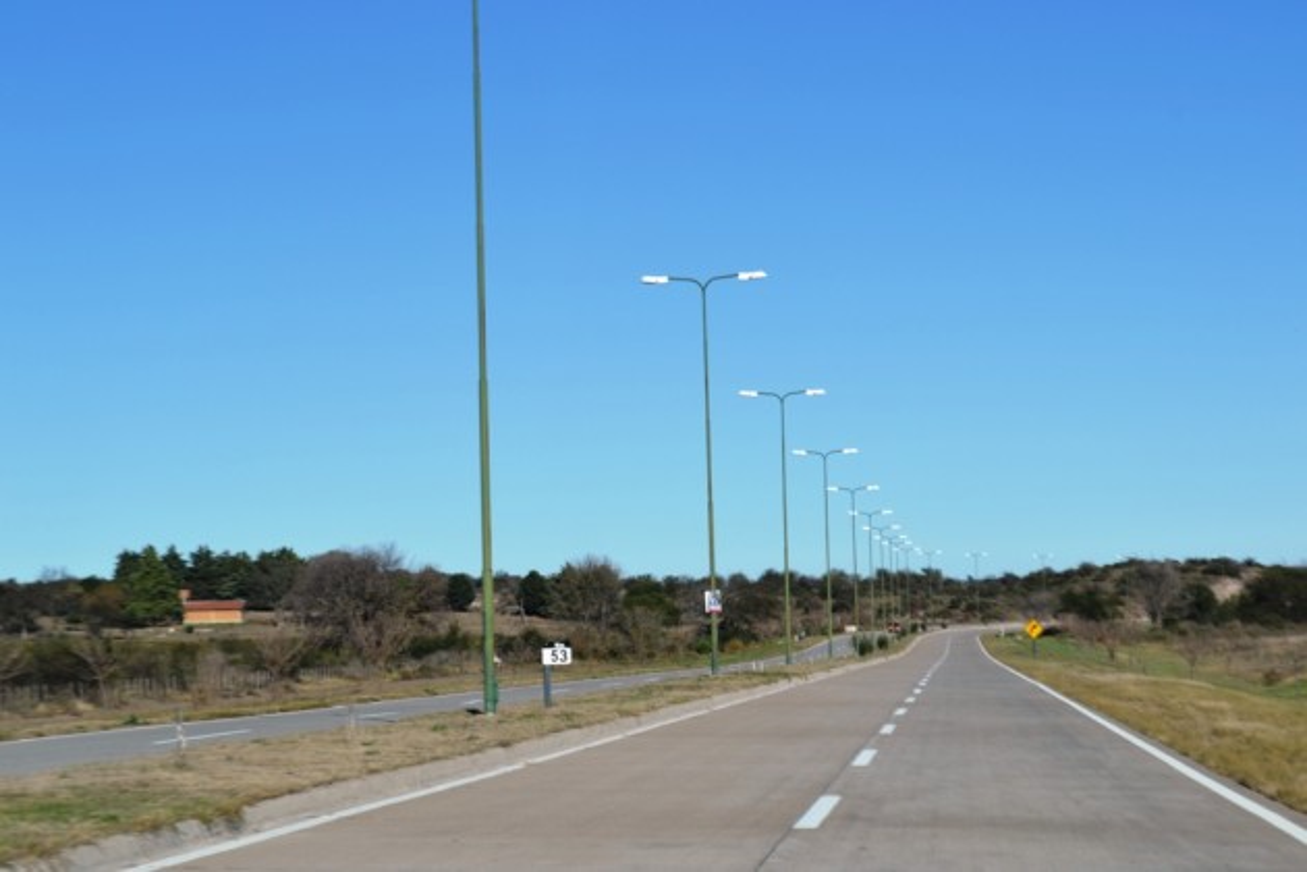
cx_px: 654
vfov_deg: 16.6
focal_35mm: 82
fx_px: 2995
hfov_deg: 24.6
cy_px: 436
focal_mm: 55
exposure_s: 1/320
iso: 100
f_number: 9
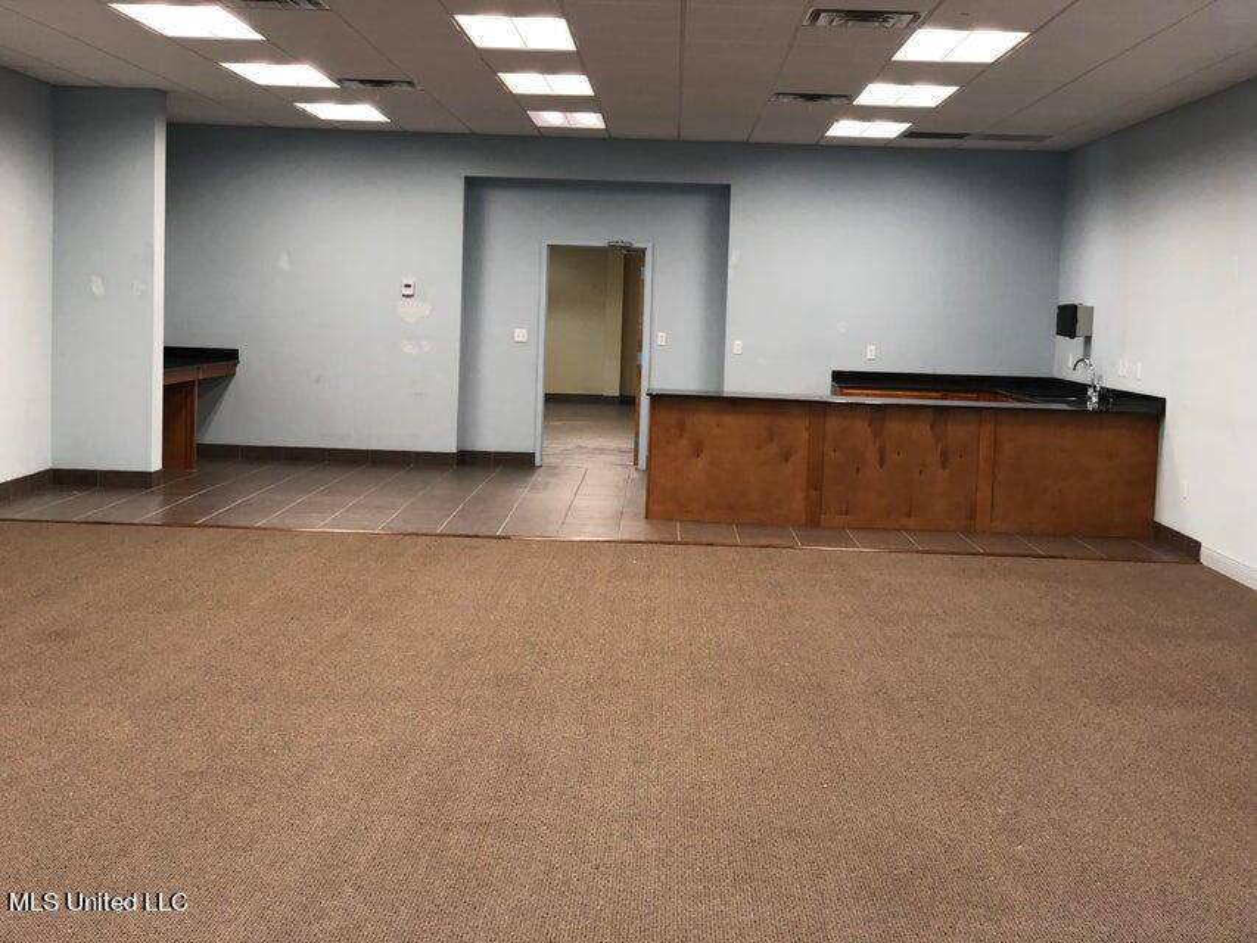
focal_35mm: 52
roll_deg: -0.6
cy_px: 472
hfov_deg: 36.8
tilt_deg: -4.9
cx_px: 628
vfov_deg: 28.0
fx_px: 1889
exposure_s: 1/30
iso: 50
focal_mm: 6
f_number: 2.4
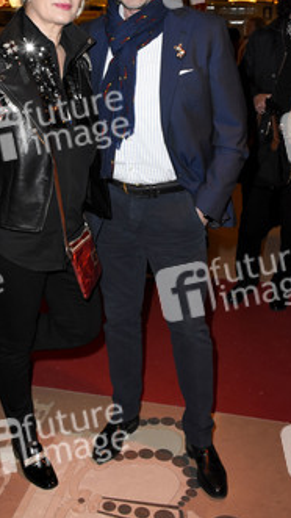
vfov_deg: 46.5
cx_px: 94
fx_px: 599
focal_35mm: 44
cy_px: 207
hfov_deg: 27.1
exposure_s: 1/125
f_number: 6.3
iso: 2500
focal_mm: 23
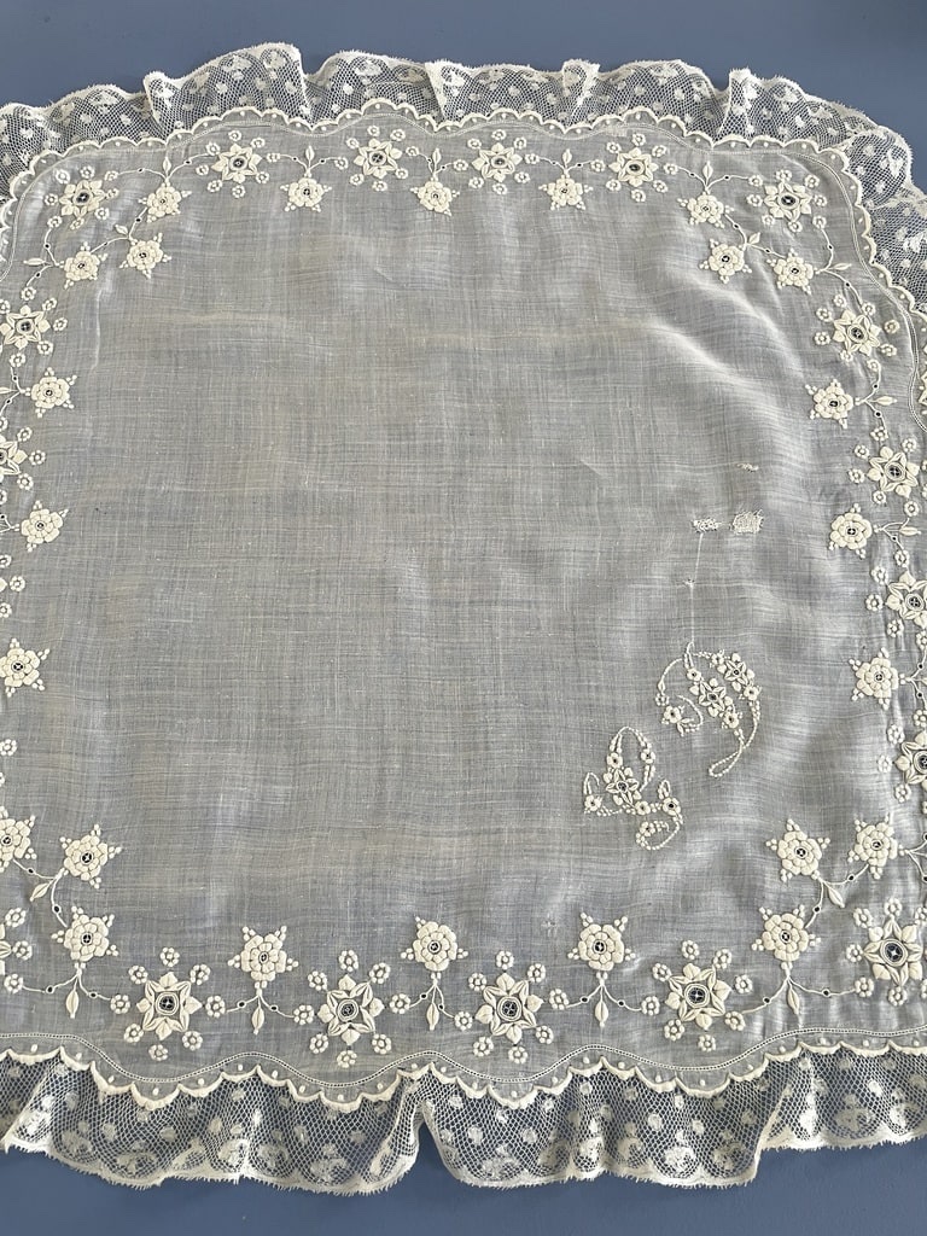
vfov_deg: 67.3
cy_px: 618
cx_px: 464
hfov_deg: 53.1
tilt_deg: -72.2
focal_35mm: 26
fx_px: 928
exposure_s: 1/82
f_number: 1.6
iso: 125
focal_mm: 4.2
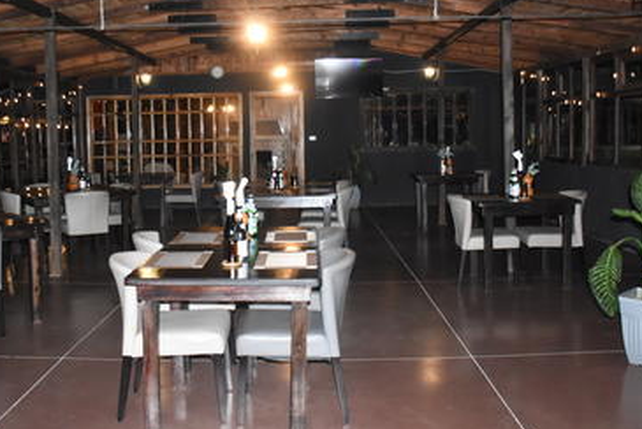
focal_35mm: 37
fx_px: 660
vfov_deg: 35.8
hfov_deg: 51.7
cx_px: 276
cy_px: 155
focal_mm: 18
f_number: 3.5
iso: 3200
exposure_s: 1/250
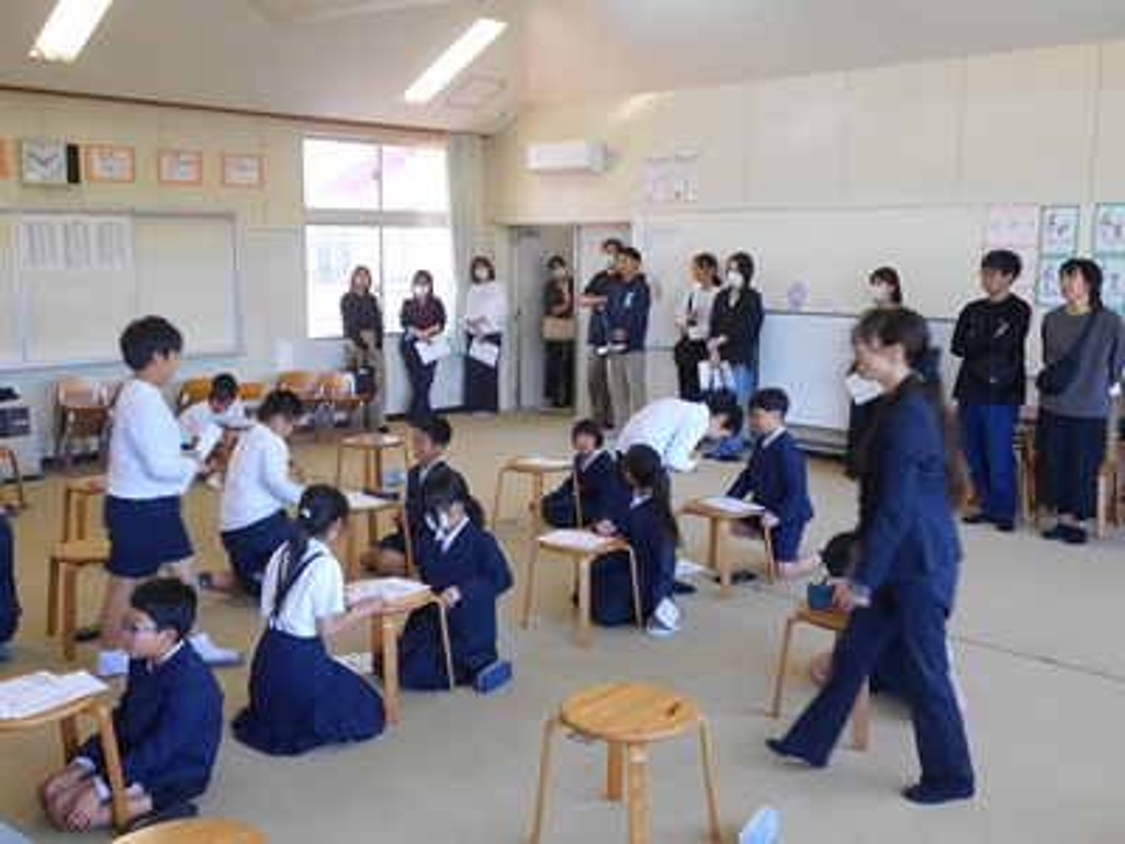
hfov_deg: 54.0
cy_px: 422
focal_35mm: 34
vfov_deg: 41.8
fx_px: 1105
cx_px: 562
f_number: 3.6
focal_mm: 5.8
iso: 100
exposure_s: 1/30
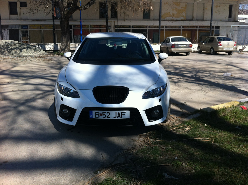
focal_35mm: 35
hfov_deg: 52.7
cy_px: 92
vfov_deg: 40.6
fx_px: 250
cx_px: 124
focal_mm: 3.85
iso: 80
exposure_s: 1/1117
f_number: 2.8
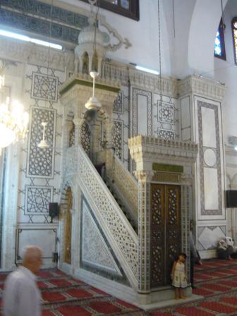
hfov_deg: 42.9
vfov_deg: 55.4
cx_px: 118
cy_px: 158
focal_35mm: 33
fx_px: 301
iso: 400
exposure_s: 1/25
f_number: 2.8
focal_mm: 5.5
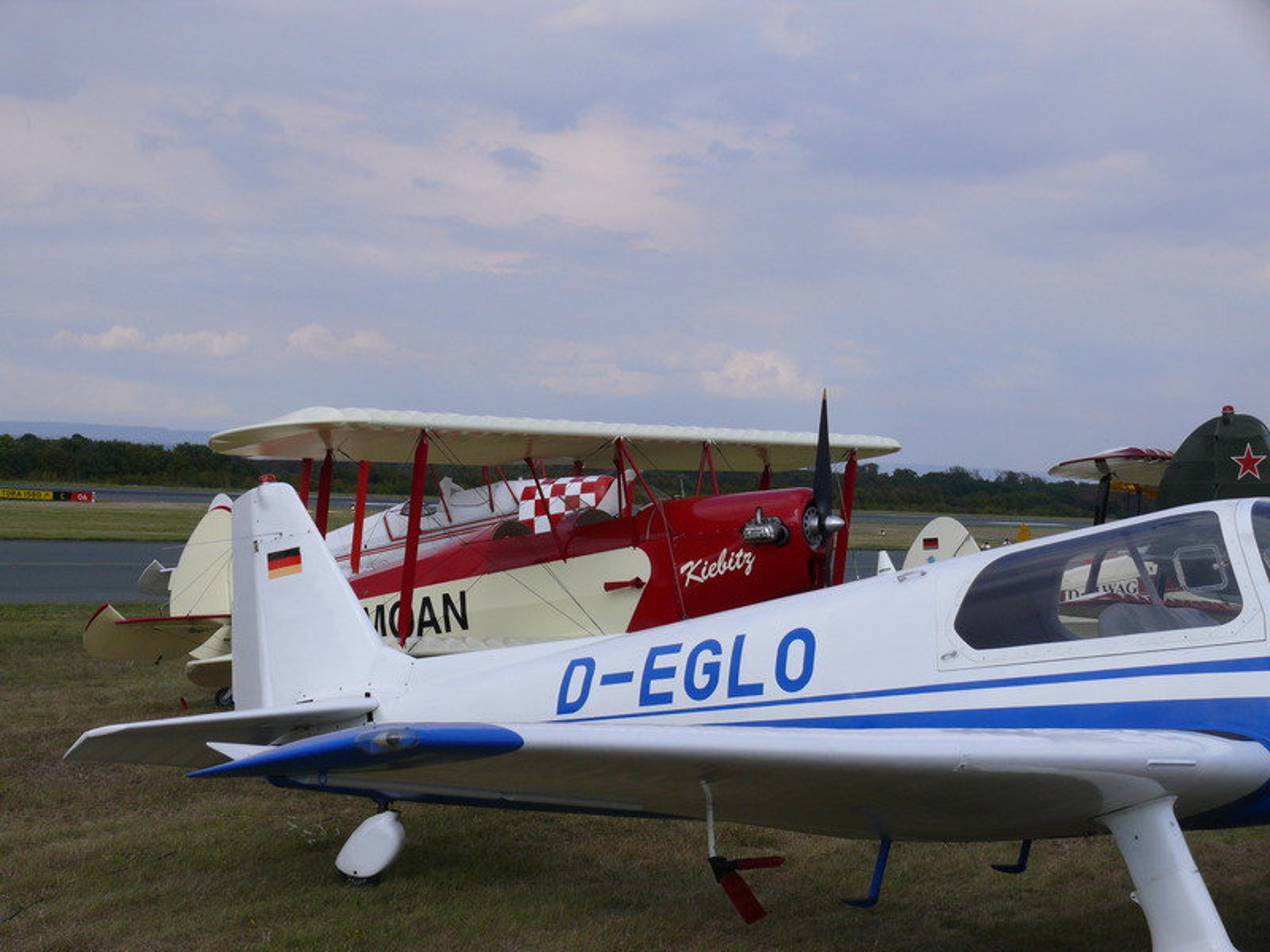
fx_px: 2642
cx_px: 635
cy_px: 476
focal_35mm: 72
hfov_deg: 27.0
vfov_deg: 20.4
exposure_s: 1/800
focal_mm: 15.2
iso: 100
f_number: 5
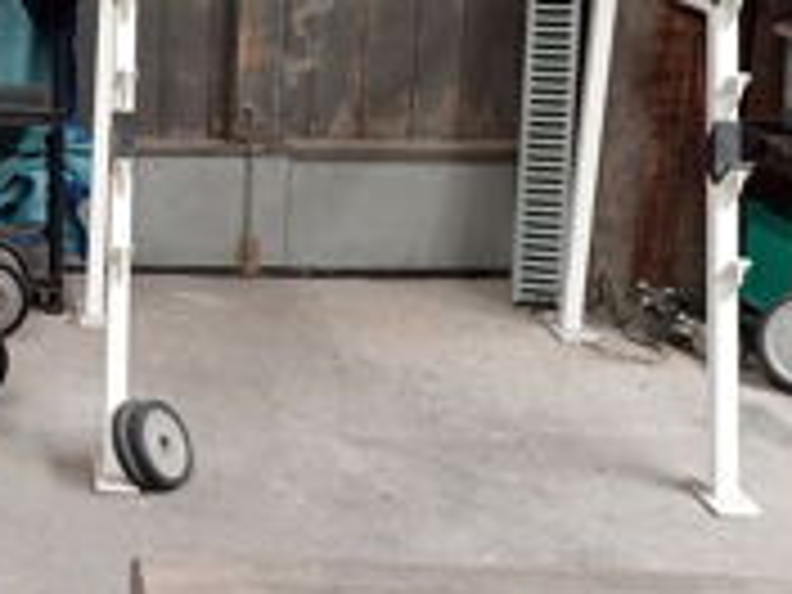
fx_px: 1556
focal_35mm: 68
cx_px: -63
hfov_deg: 26.5
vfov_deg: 21.4
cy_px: 126
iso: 160
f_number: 1.8
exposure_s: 1/50
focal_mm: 4.65
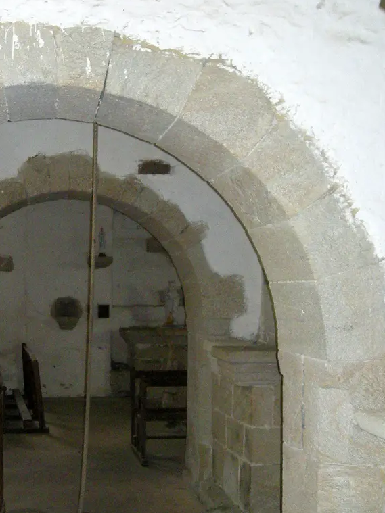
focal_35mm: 59
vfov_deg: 32.6
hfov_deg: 24.5
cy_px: 302
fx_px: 875
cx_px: 95
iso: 293
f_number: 2.8
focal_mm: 5.7
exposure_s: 1/60
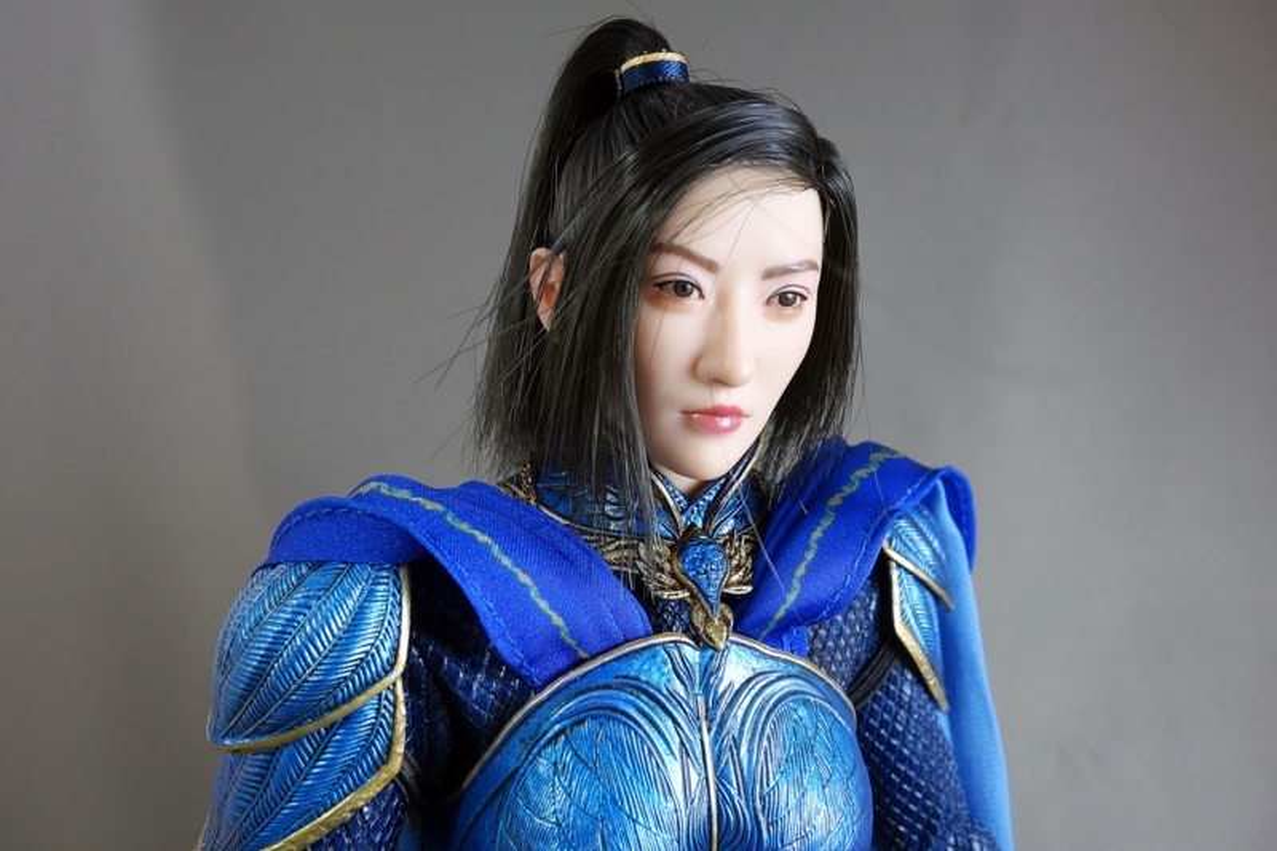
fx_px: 993
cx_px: 638
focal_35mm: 28
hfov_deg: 65.5
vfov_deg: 46.4
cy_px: 426
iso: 500
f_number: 7.1
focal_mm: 10.4
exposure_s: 1/4
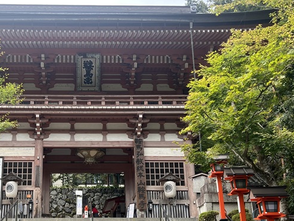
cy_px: 151
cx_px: 86
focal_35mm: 53
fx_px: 450
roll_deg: +0.7
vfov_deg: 27.3
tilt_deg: +18.1
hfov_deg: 35.6
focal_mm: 5.7
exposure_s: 1/374
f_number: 1.5
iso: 50
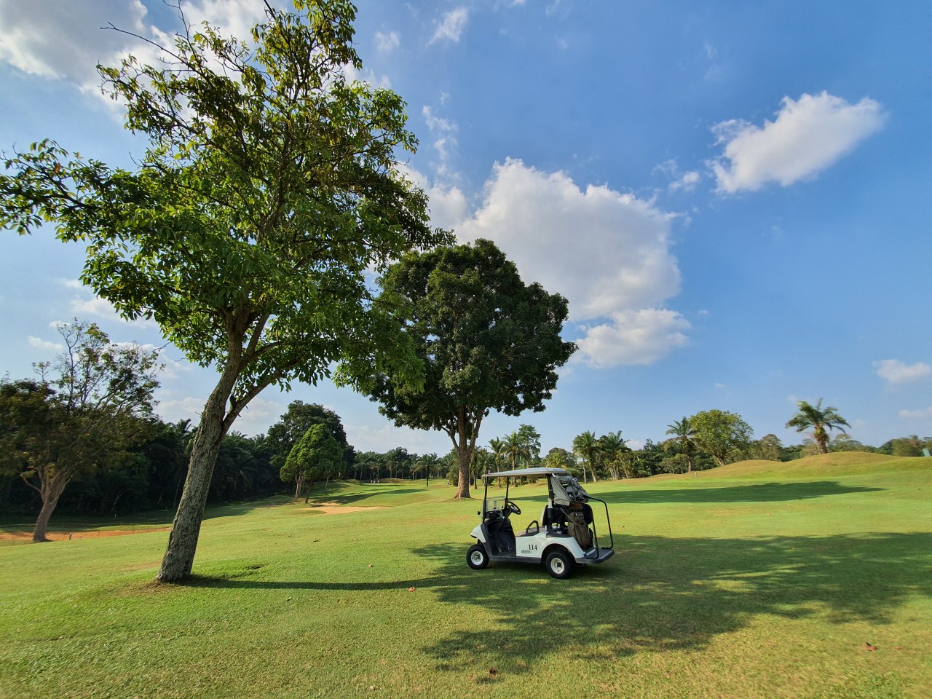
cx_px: 466
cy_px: 350
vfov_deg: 89.9
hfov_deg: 106.2
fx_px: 350
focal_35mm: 13
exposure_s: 1/1240
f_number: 2.2
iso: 50
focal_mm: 1.8
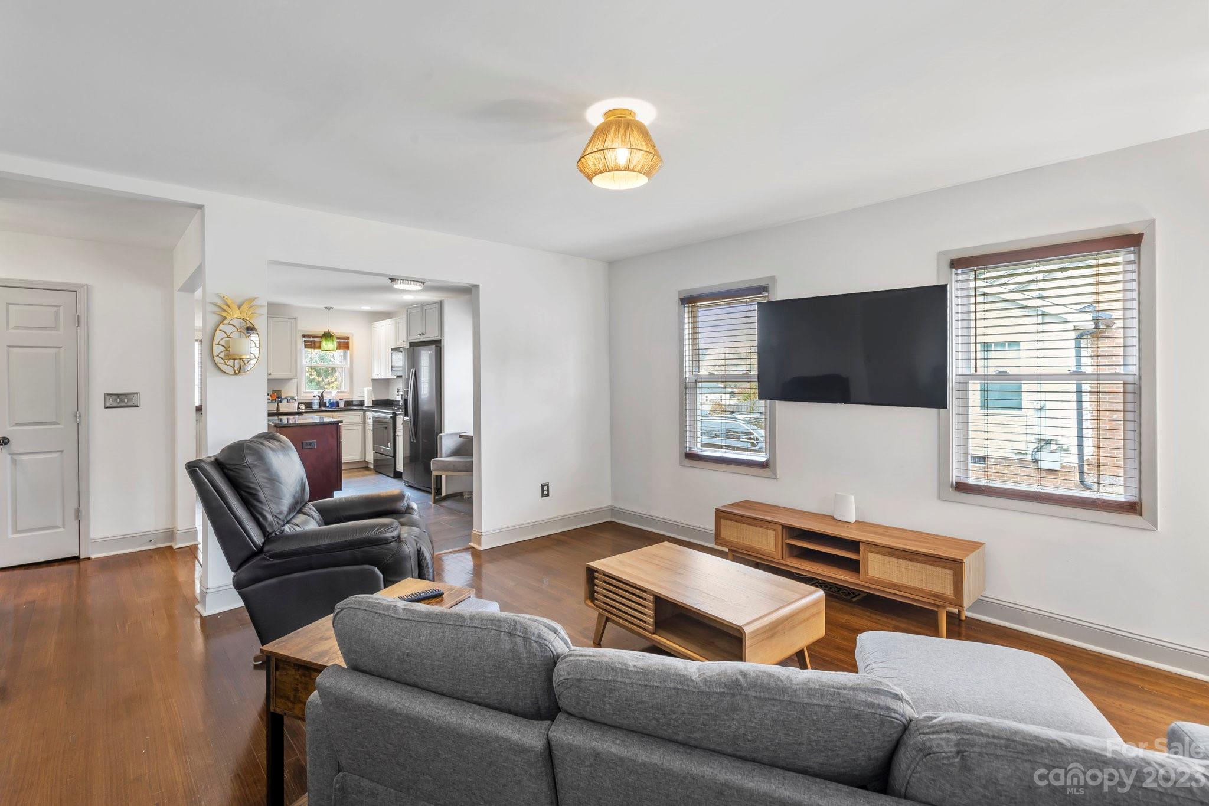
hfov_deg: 96.7
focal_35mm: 16
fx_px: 537
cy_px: 403
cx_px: 604
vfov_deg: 73.7
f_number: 11
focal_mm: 16
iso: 100
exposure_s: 1
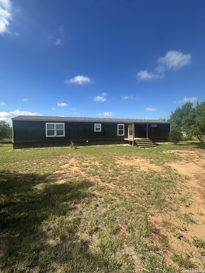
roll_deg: -0.8
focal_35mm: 14
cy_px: 136
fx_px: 111
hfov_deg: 85.7
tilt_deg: -1.7
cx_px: 102
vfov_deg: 102.1
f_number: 2.2
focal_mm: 2.22
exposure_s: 1/564
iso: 40
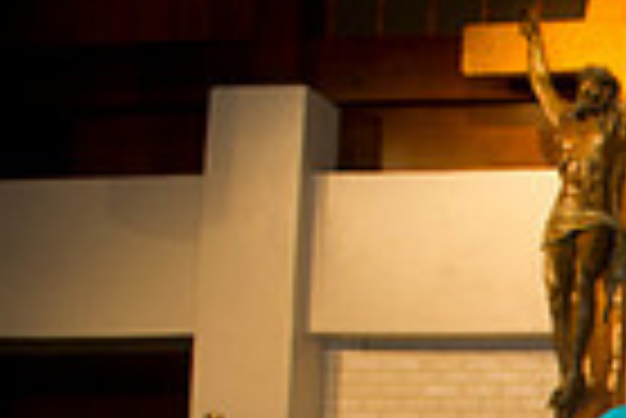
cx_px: 1293
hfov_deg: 15.6
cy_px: 764
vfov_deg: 12.5
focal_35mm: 100
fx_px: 1741
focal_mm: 24
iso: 1250
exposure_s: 1/125
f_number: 5
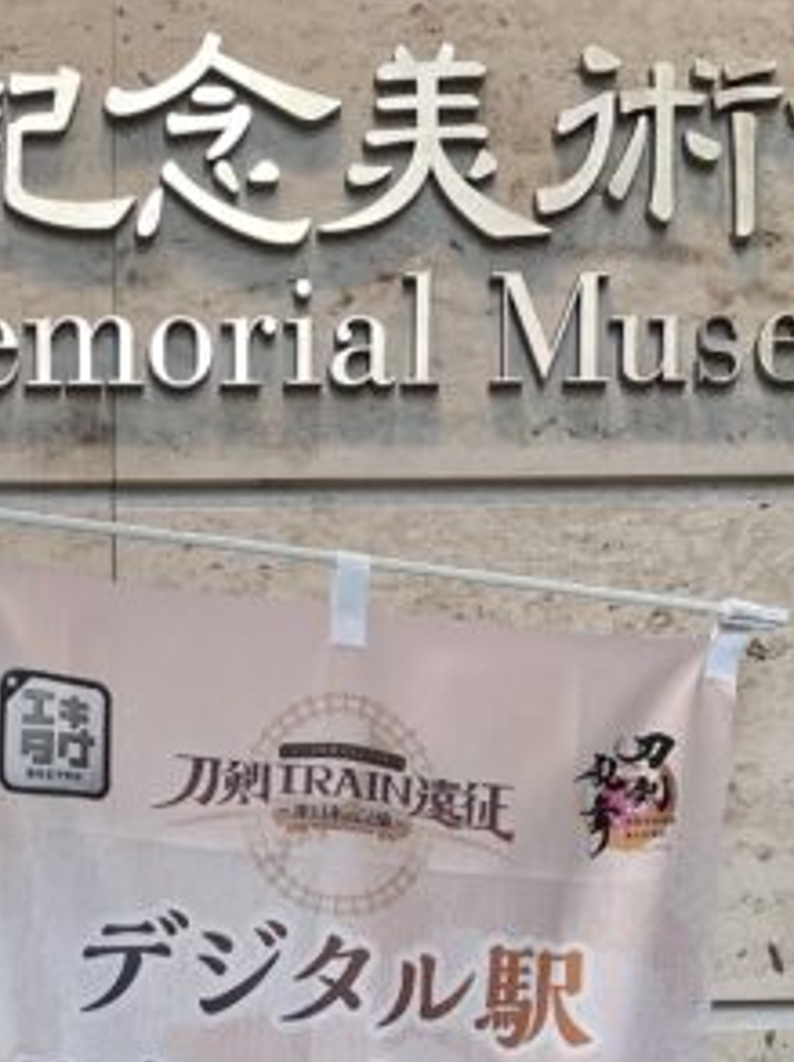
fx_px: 2789
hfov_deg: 15.7
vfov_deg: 18.6
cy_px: 1678
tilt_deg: -4.0
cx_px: -123
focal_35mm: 91
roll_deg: +1.4
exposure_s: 1/100
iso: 50
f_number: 1.6
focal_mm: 4.2
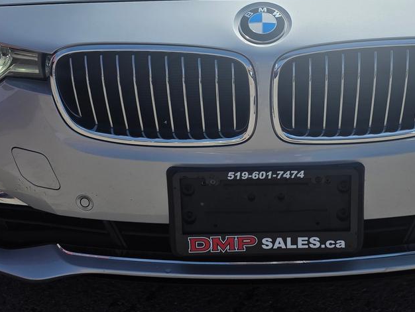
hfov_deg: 40.0
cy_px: 42
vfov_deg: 29.8
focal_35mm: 47
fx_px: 564
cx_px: 268
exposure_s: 1/7944
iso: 40
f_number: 1.7
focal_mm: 6.3
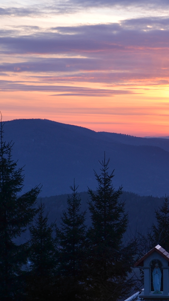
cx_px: 172
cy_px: 203
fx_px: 1155
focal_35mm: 145
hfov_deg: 8.3
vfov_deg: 14.8
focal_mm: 42
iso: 100
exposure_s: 1/40
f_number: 4.8
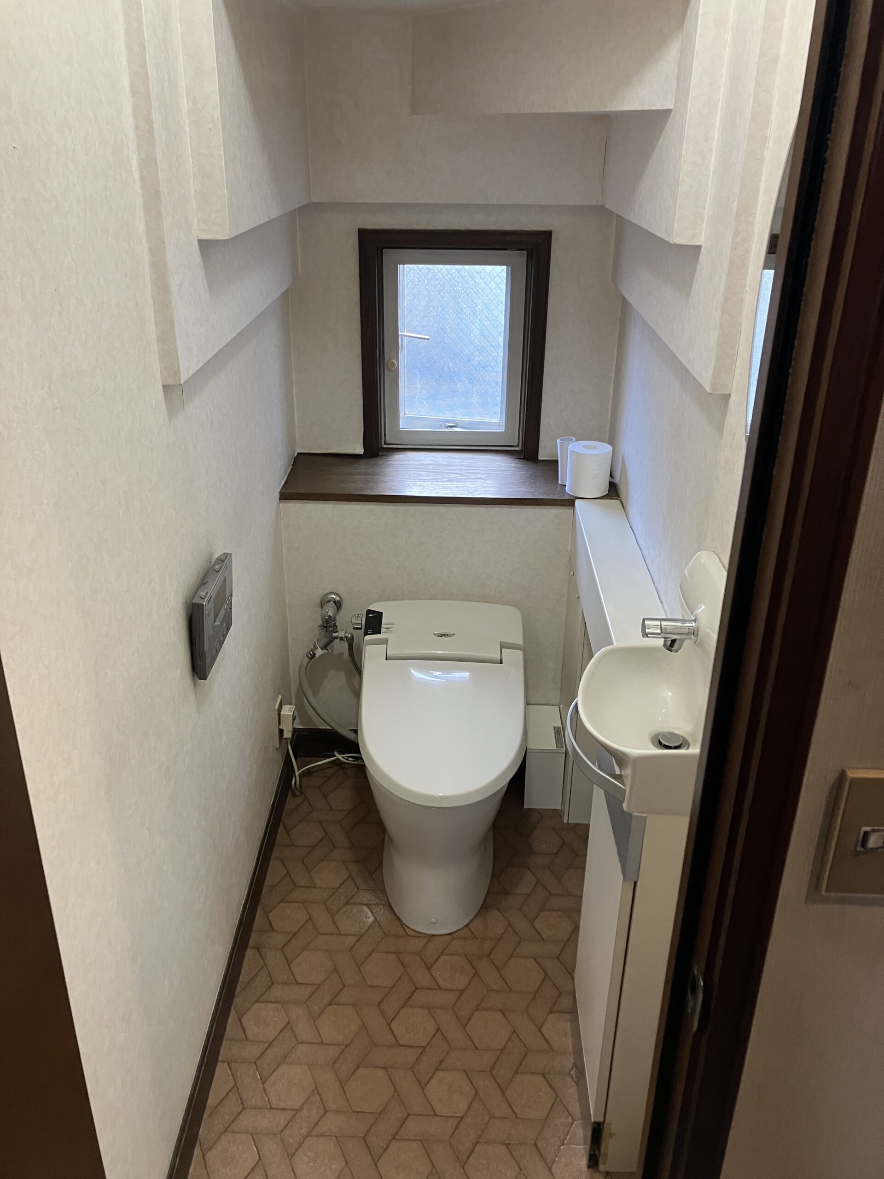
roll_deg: -0.5
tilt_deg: -24.3
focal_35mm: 28
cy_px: 590
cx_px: 442
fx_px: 953
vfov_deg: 63.4
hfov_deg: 49.7
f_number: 1.8
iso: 160
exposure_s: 1/60
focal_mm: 3.99
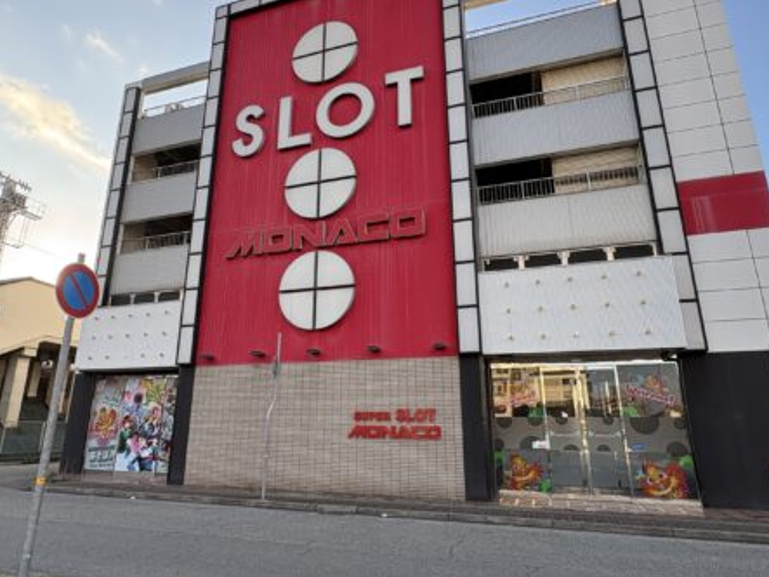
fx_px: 511
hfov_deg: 73.8
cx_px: 352
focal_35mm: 23
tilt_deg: +17.2
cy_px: 277
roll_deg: -0.3
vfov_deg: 58.8
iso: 50
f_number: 2.2
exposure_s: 1/362
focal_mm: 2.22
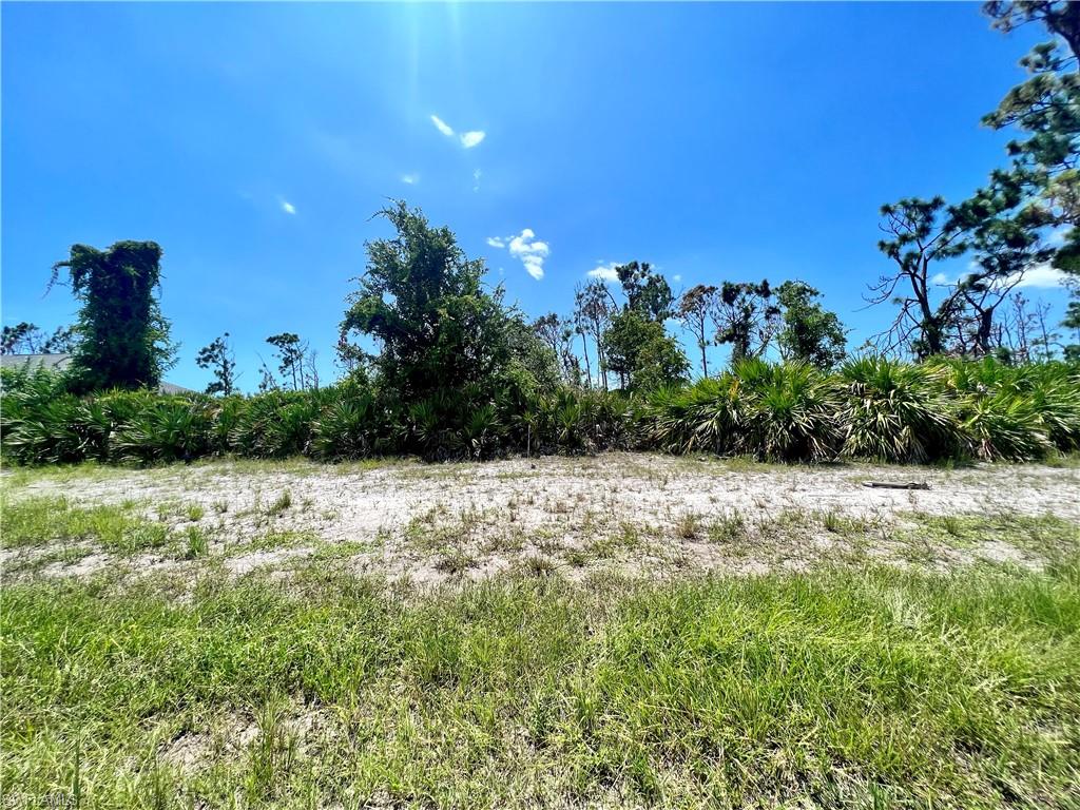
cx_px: 540
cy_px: 405
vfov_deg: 89.9
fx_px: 406
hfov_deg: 106.2
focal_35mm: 13
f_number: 1.8
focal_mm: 1.57
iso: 32
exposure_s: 1/1845
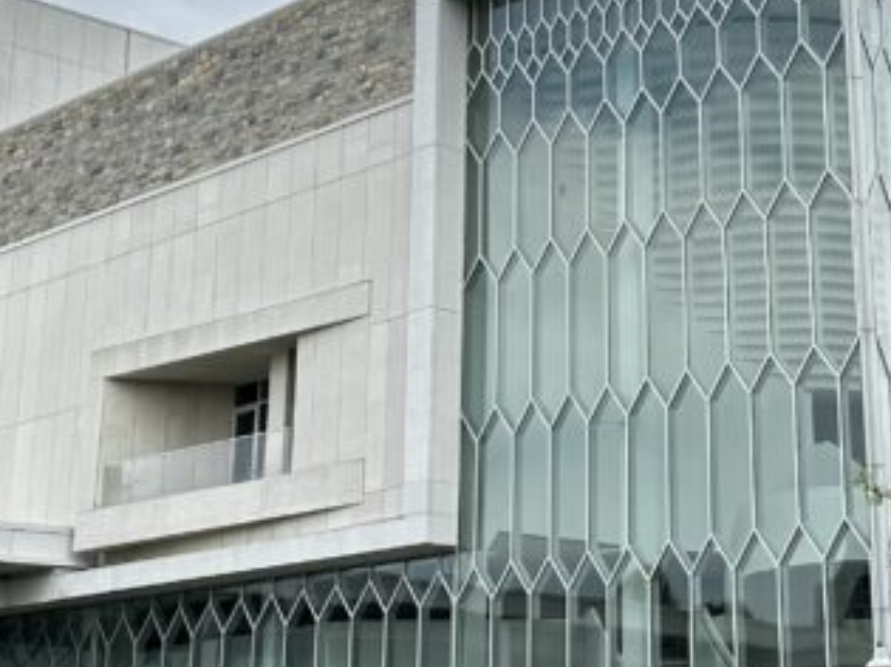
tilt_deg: +18.6
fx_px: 2007
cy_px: 167
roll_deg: +1.7
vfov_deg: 18.8
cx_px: 727
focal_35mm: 78
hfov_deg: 24.6
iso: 80
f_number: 1.78
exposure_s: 1/1721
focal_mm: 6.86
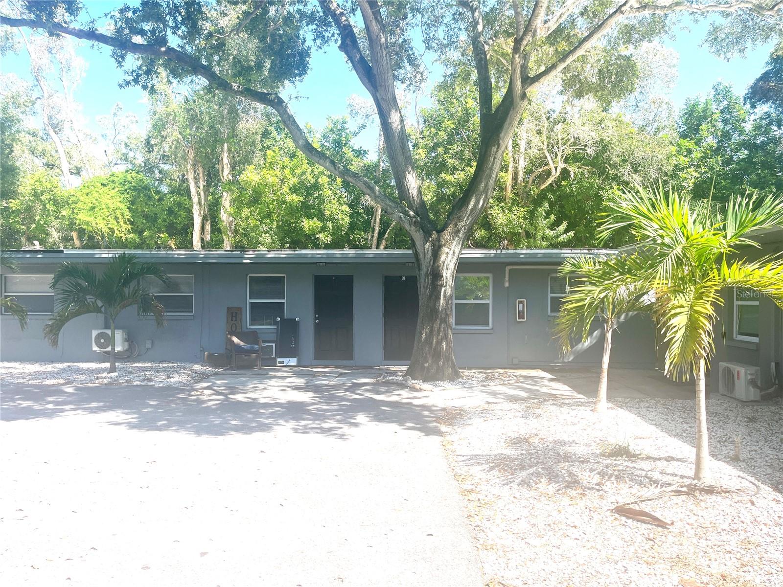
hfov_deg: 67.3
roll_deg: -0.3
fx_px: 588
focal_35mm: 26
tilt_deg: -1.2
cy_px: 294
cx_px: 392
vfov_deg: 53.1
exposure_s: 1/1802
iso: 50
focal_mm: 5.1
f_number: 1.6
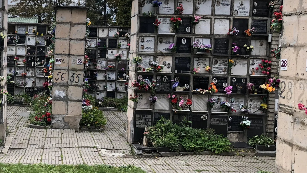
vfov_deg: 22.6
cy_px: 77
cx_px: 45
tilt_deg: -0.5
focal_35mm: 53
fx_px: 431
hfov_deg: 37.2
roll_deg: -1.6
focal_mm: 4
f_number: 1.8
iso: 25
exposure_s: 1/120
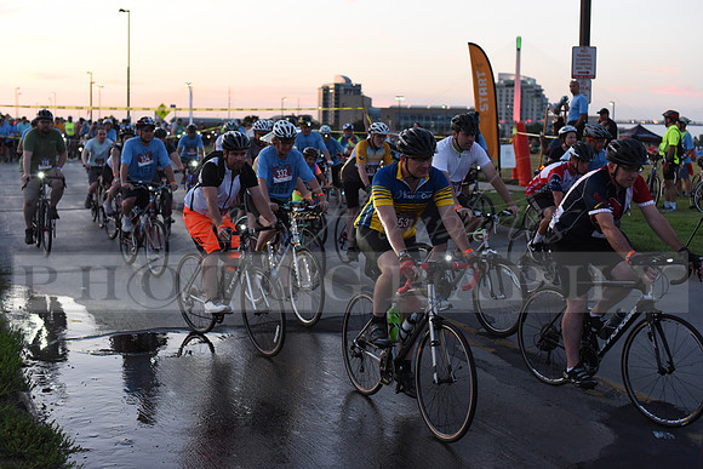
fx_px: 977
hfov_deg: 39.6
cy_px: 234
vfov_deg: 27.0
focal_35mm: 50
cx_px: 352
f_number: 3.2
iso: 2500
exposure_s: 1/400
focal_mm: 50
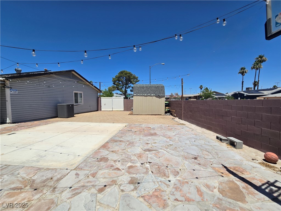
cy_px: 106
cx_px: 140
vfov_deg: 89.9
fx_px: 106
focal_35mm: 13
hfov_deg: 106.2
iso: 50
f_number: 2.2
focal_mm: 2.2
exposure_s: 1/4361
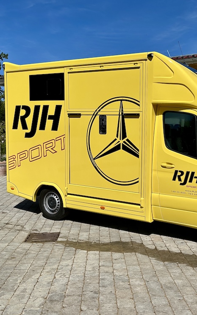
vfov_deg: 55.3
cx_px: 159
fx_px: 301
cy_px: 153
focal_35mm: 35
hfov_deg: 35.1
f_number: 1.78
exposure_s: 1/10753
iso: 80
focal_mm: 6.86
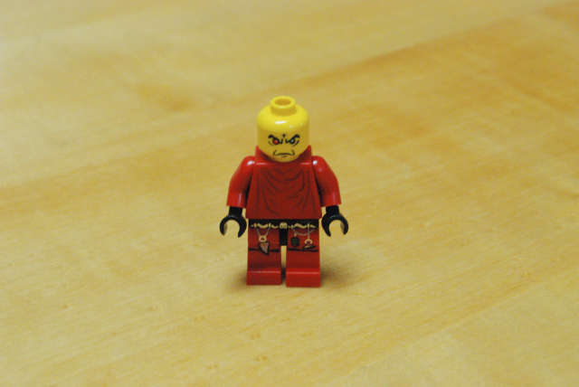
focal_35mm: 72
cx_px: 290
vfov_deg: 19.0
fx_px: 1159
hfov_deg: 28.0
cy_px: 194
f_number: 13
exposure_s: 1/20
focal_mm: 48
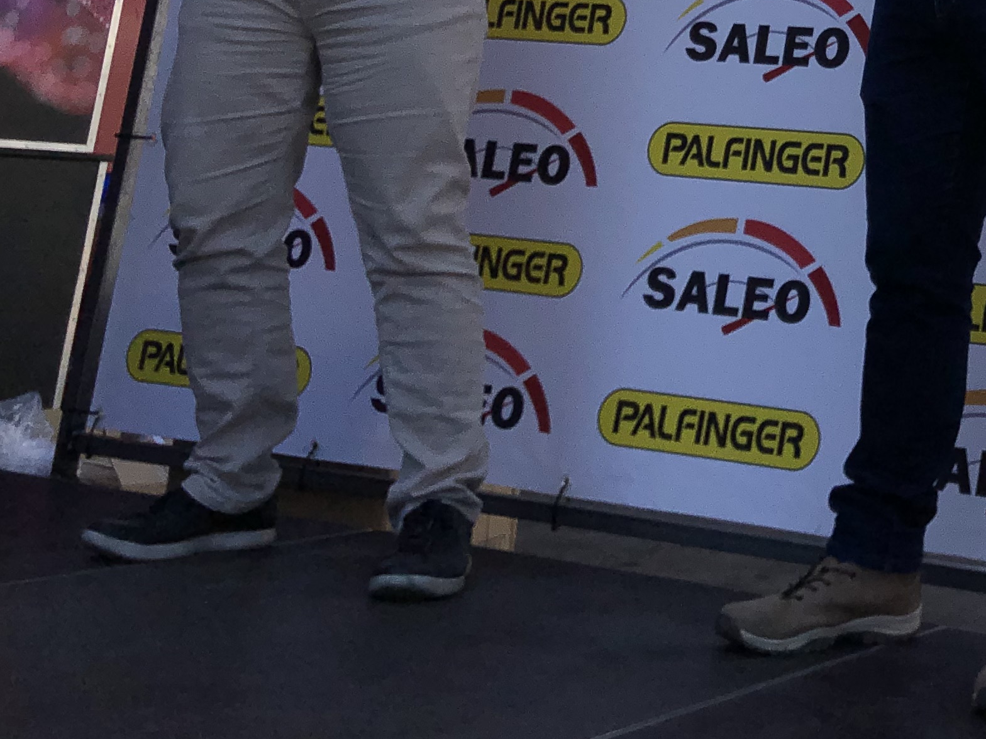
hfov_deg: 24.3
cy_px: -194
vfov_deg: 19.1
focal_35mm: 72
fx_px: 2051
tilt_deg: +13.9
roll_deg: -5.3
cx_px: 1207
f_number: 1.8
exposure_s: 1/3003
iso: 20
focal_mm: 3.99
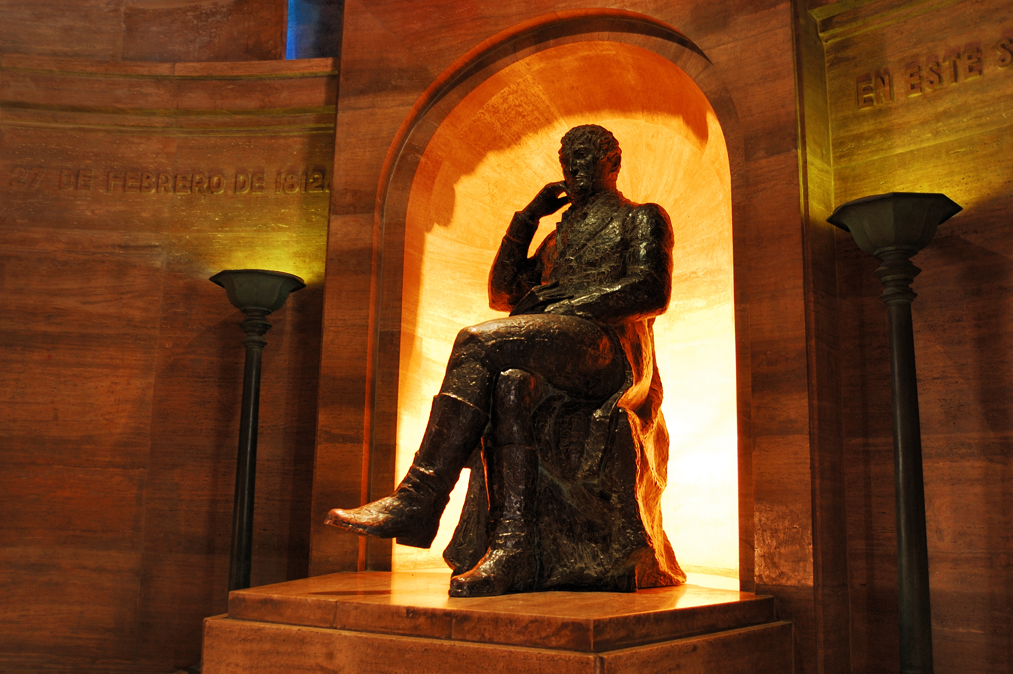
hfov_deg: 57.3
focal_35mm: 33
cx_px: 506
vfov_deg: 39.9
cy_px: 337
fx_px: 928
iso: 200
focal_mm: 22
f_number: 3.8
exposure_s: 1/5
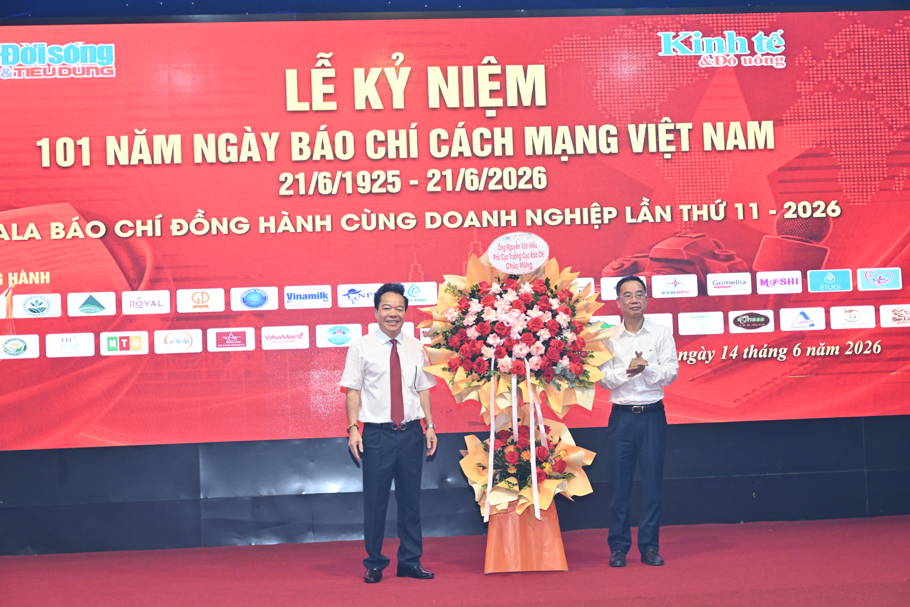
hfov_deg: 35.1
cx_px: 455
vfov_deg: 23.8
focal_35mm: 57
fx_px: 1441
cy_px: 304
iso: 1600
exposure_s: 1/100
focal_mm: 57
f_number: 6.3
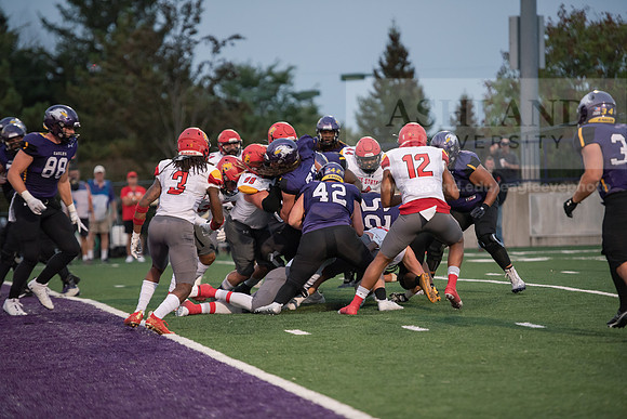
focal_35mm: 175
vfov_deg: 7.9
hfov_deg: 11.7
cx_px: 314
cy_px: 210
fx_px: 3048
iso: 2500
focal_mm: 175
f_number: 2.8
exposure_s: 1/1000
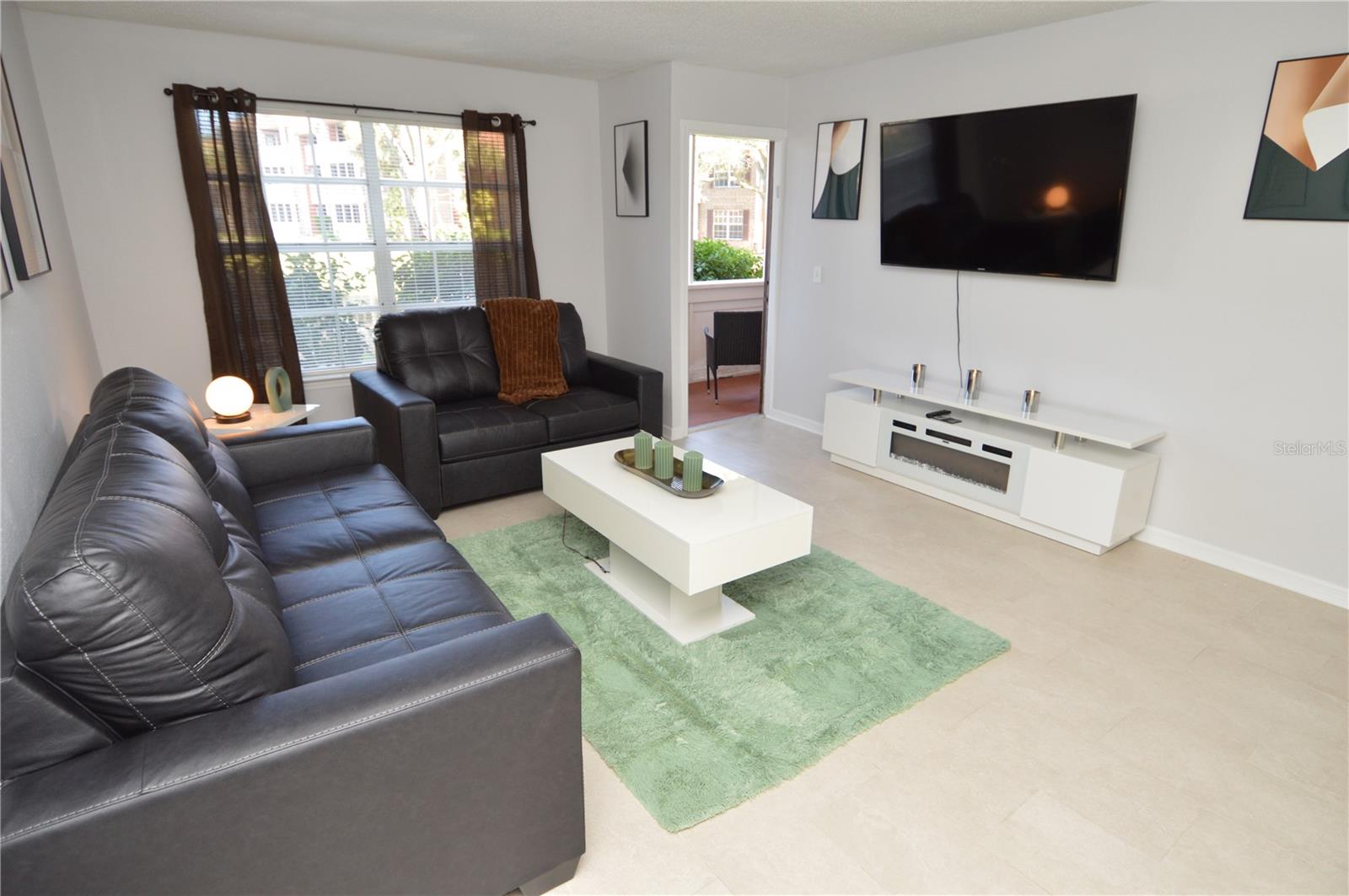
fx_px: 674
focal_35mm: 18
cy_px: 448
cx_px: 674
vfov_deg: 67.3
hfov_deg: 90.1
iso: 400
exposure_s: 1/60
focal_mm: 12
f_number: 4
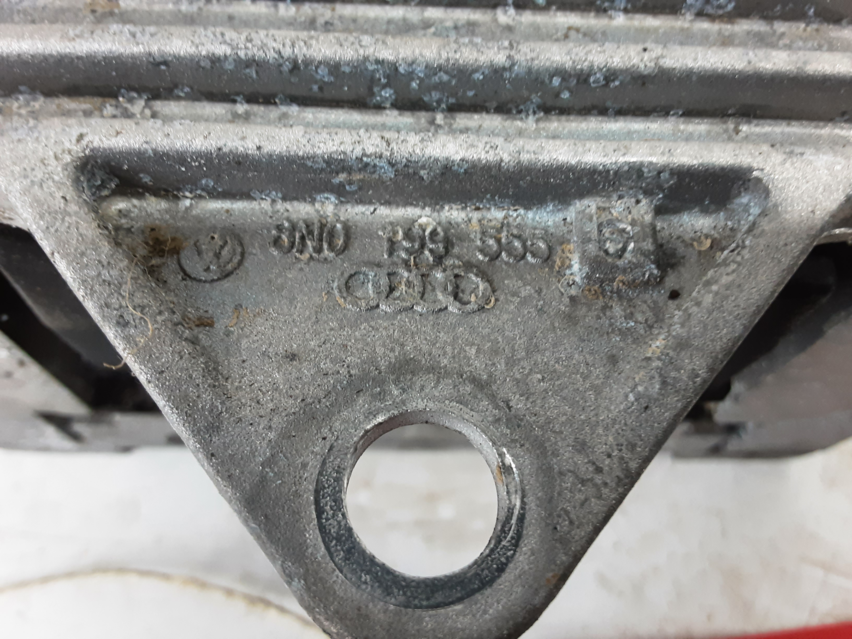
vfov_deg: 51.4
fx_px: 665
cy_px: 320
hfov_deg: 65.3
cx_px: 426
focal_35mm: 27
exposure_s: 1/25
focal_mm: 2.91
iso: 160
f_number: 1.9
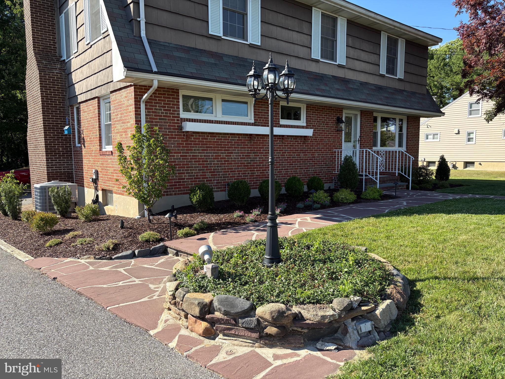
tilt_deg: -5.2
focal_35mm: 26
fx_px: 379
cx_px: 252
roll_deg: +0.0
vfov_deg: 53.1
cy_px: 190
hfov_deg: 67.3
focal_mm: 5.96
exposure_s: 1/1337
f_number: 1.6
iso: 50
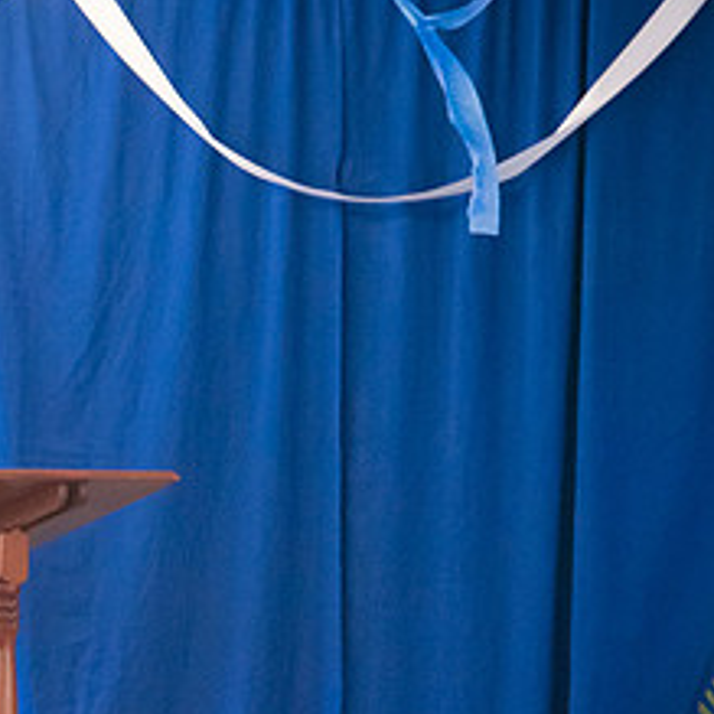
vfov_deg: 4.7
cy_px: 494
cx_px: -160
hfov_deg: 4.7
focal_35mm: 371
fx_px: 8658
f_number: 6.3
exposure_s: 1/200
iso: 16000
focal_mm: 165
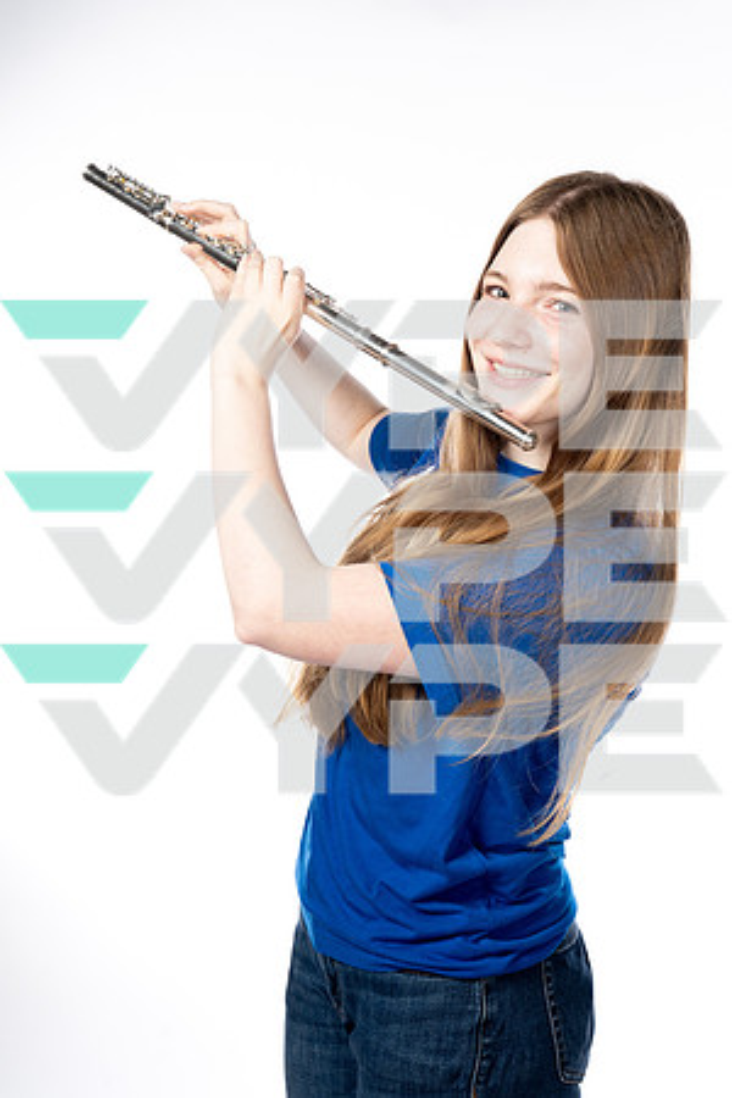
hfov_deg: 27.0
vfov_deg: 39.6
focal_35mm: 50
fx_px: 1525
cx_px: 366
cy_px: 549
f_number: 8
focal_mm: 50
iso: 640
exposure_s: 1/250
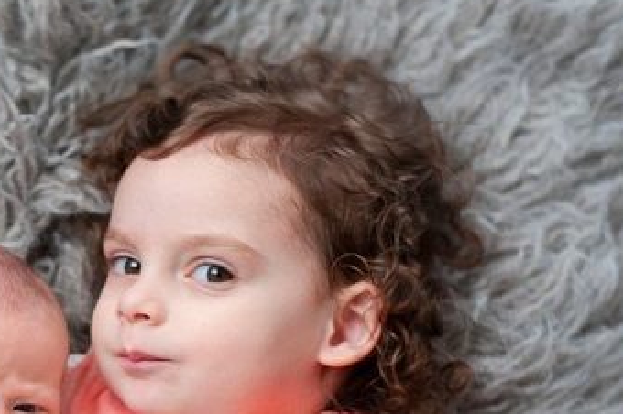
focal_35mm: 113
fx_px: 1954
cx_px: 92
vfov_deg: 12.0
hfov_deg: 17.9
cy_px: 412
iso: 2000
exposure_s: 1/500
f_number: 2.8
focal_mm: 50
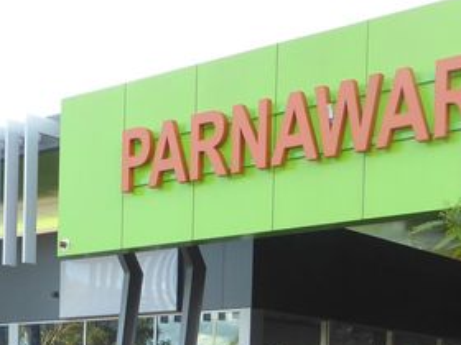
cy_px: 467
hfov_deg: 22.7
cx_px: 13
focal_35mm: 83
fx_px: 1105
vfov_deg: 16.6
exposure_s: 1/100
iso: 80
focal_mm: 5
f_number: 3.5
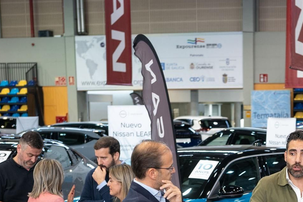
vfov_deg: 13.9
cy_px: 251
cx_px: 281
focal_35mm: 95
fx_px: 800
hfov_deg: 20.9
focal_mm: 35
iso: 320
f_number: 2.5
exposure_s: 1/100
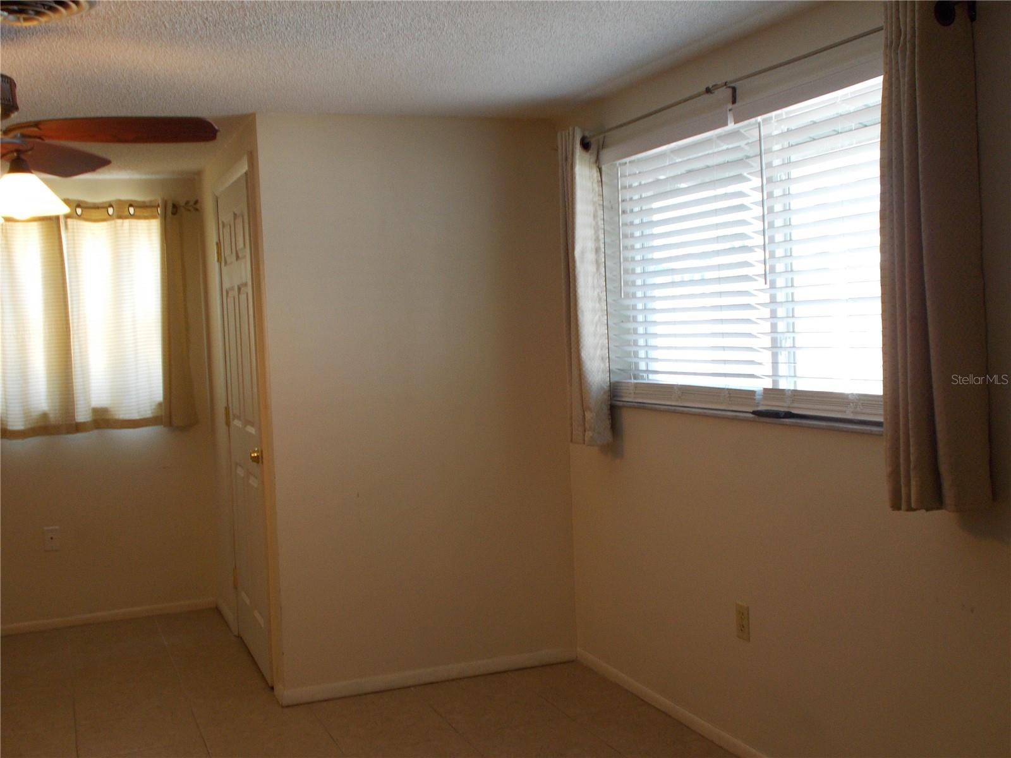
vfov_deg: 36.8
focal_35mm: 39
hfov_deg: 47.9
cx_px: 506
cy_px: 379
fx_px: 1139
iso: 160
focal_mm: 6.9
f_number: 3.9
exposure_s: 1/30
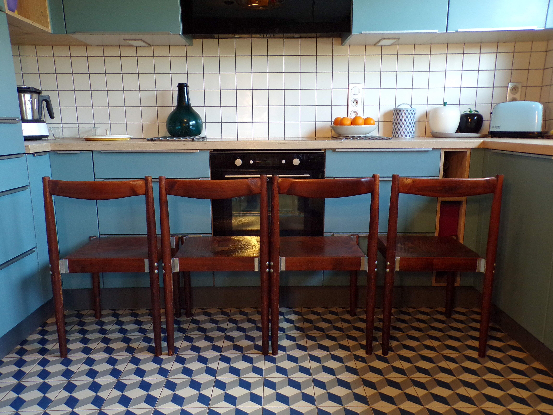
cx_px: 276
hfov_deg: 63.4
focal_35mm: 28
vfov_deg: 49.7
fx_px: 447
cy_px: 208
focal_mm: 5
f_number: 3.1
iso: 200
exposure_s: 1/25
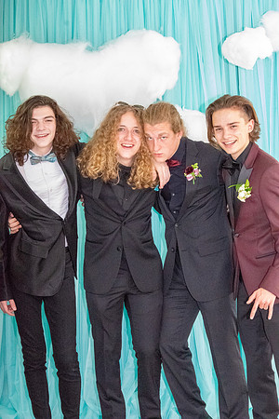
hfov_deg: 16.6
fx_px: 959
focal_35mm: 82
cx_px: 140
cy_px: 210
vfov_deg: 24.6
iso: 12800
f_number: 11
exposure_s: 1/250
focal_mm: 55
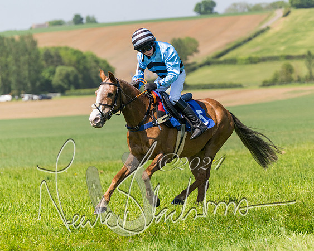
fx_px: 1644
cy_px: 116
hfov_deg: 10.9
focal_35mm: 177
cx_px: 165
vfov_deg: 8.7
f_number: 4
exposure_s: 1/6400
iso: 400
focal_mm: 130
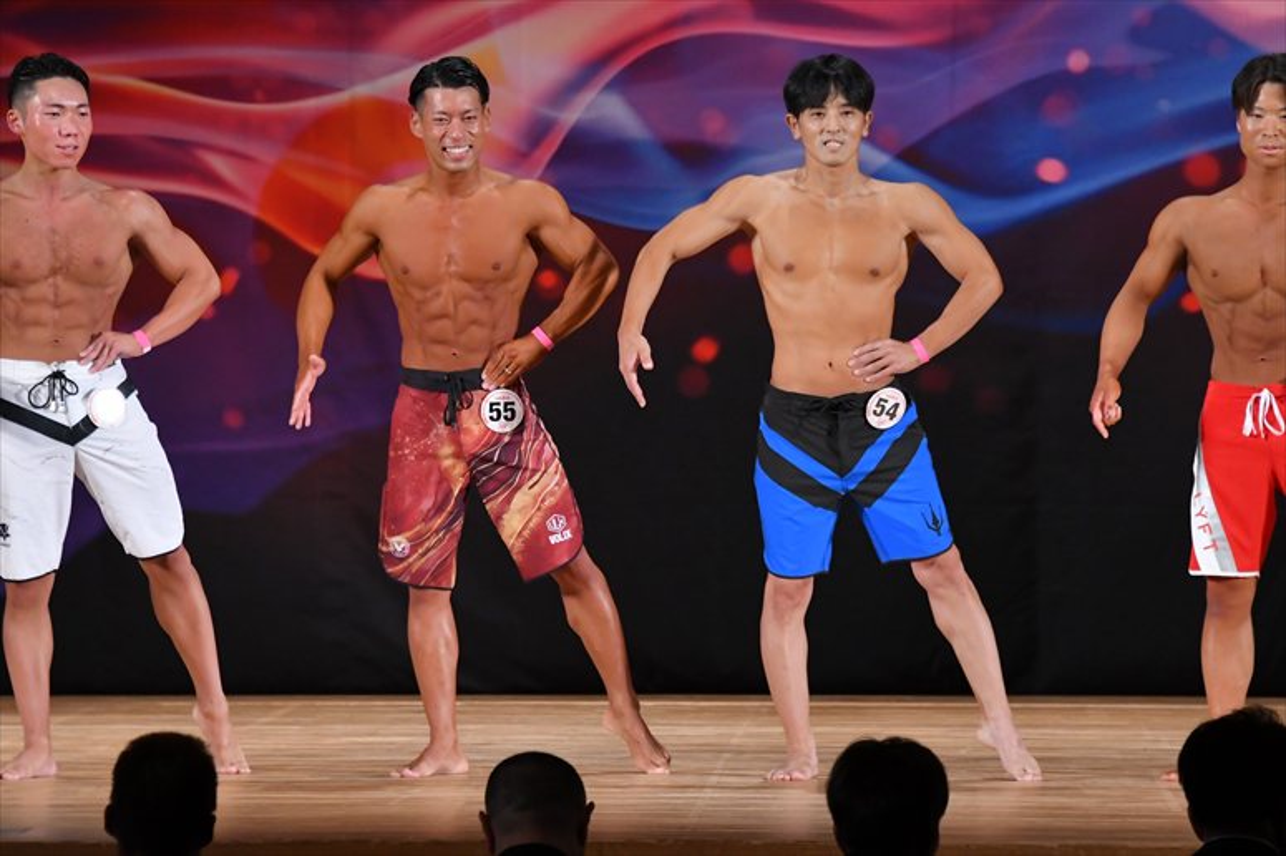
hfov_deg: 8.6
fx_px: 8569
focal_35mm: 240
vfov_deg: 5.7
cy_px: 428
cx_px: 643
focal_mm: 160
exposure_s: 1/400
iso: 3200
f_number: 5.6
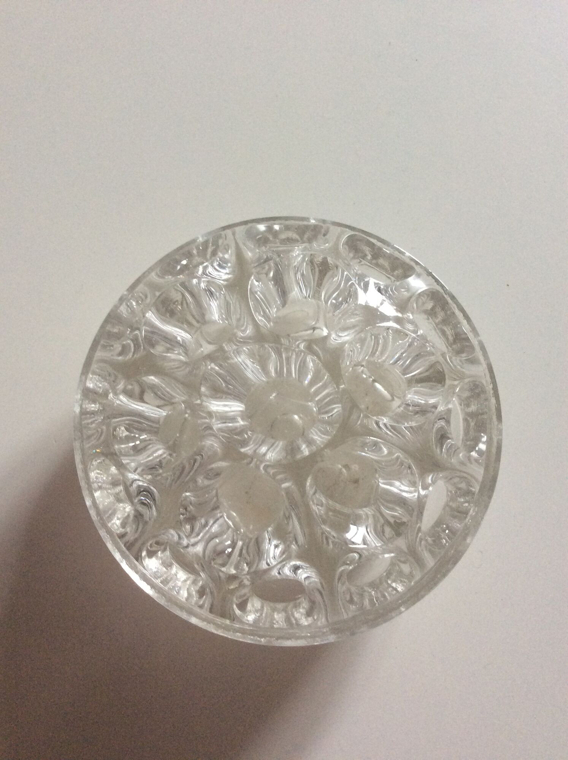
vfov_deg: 56.9
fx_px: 702
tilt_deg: -81.3
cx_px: 284
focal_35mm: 32
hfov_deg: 44.1
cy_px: 380
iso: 100
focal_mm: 3.3
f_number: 2.4
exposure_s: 1/25
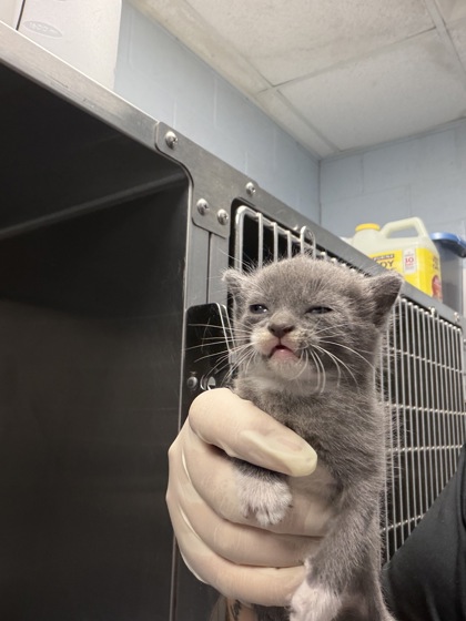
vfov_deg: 60.0
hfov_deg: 46.8
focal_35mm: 30
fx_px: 538
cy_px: 310
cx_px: 233
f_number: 1.9
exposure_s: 1/60
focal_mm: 2.71
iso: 80
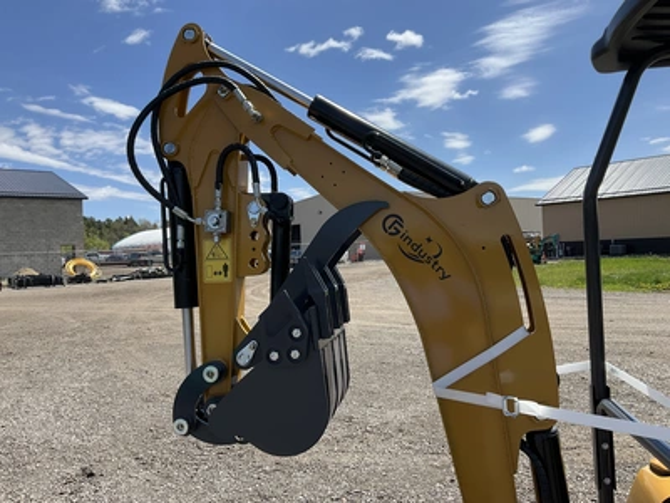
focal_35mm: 29
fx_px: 561
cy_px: 252
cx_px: 335
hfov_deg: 61.7
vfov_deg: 48.2
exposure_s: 1/1730
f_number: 1.8
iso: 25
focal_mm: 3
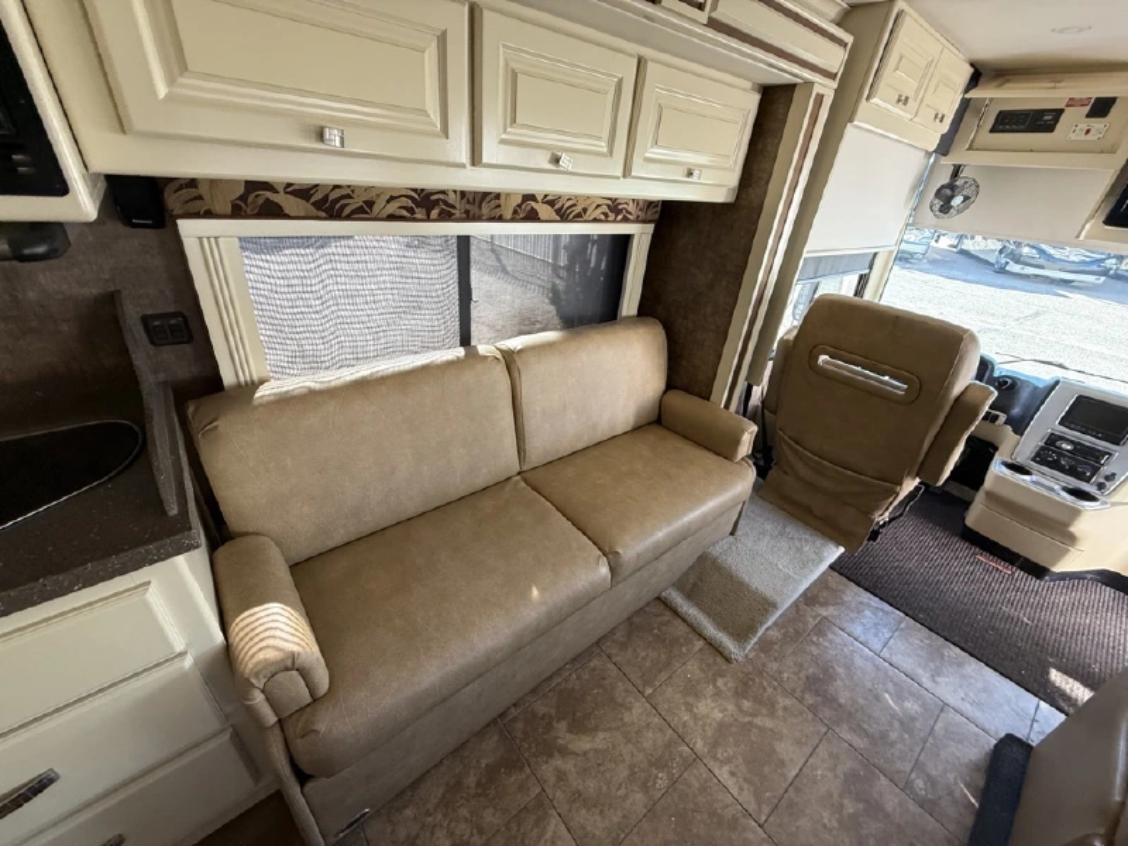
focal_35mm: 14
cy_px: 423
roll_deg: -2.7
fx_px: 456
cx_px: 564
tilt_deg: -29.0
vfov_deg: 85.7
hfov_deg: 102.1
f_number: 2.2
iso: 250
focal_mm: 2.22
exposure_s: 1/99
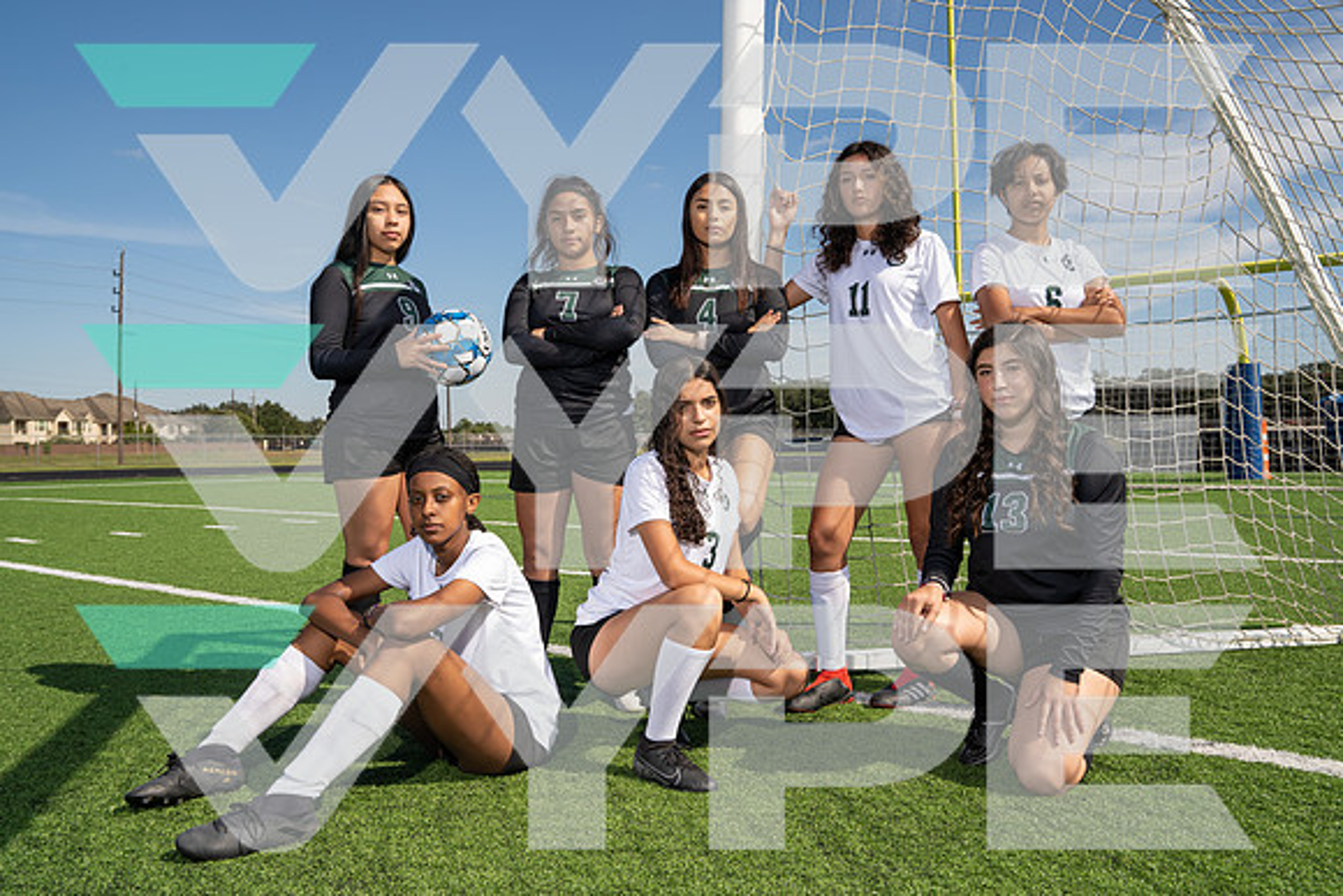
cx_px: 672
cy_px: 448
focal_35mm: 30
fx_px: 1119
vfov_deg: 43.6
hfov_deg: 61.9
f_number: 8
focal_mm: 30
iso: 100
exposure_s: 1/250
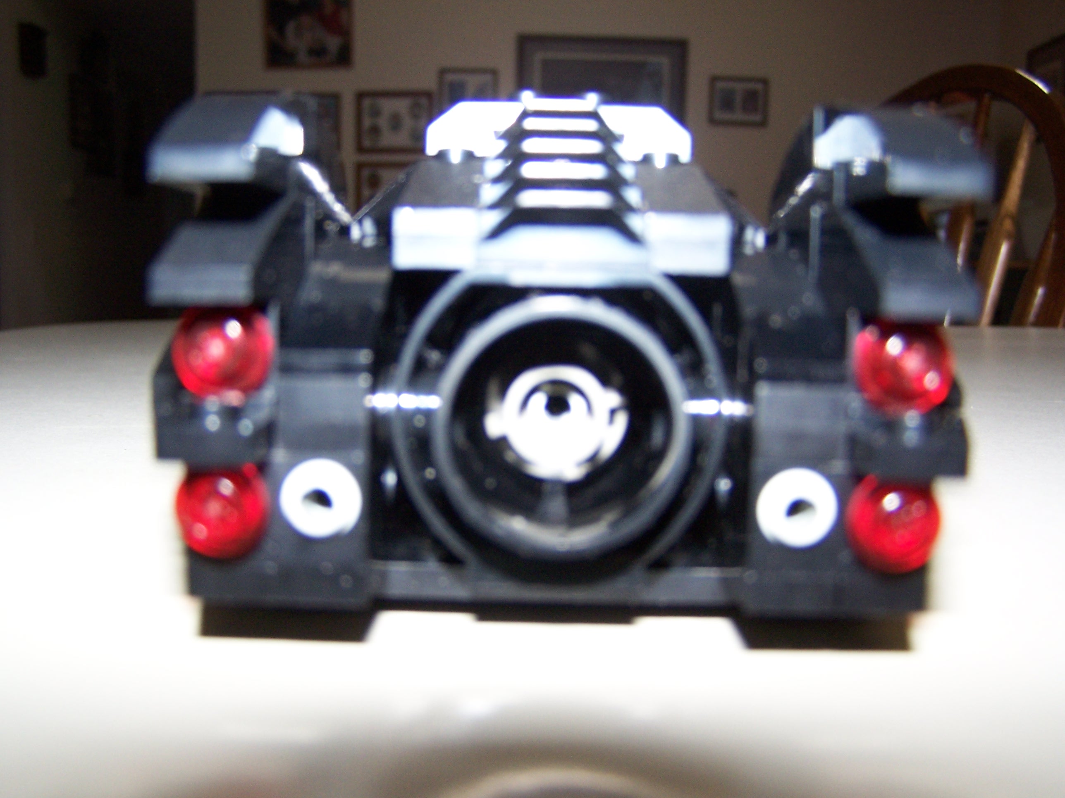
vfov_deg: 37.7
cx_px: 532
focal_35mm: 38
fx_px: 1169
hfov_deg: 49.0
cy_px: 399
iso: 140
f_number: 2.8
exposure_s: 1/60
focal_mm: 6.3
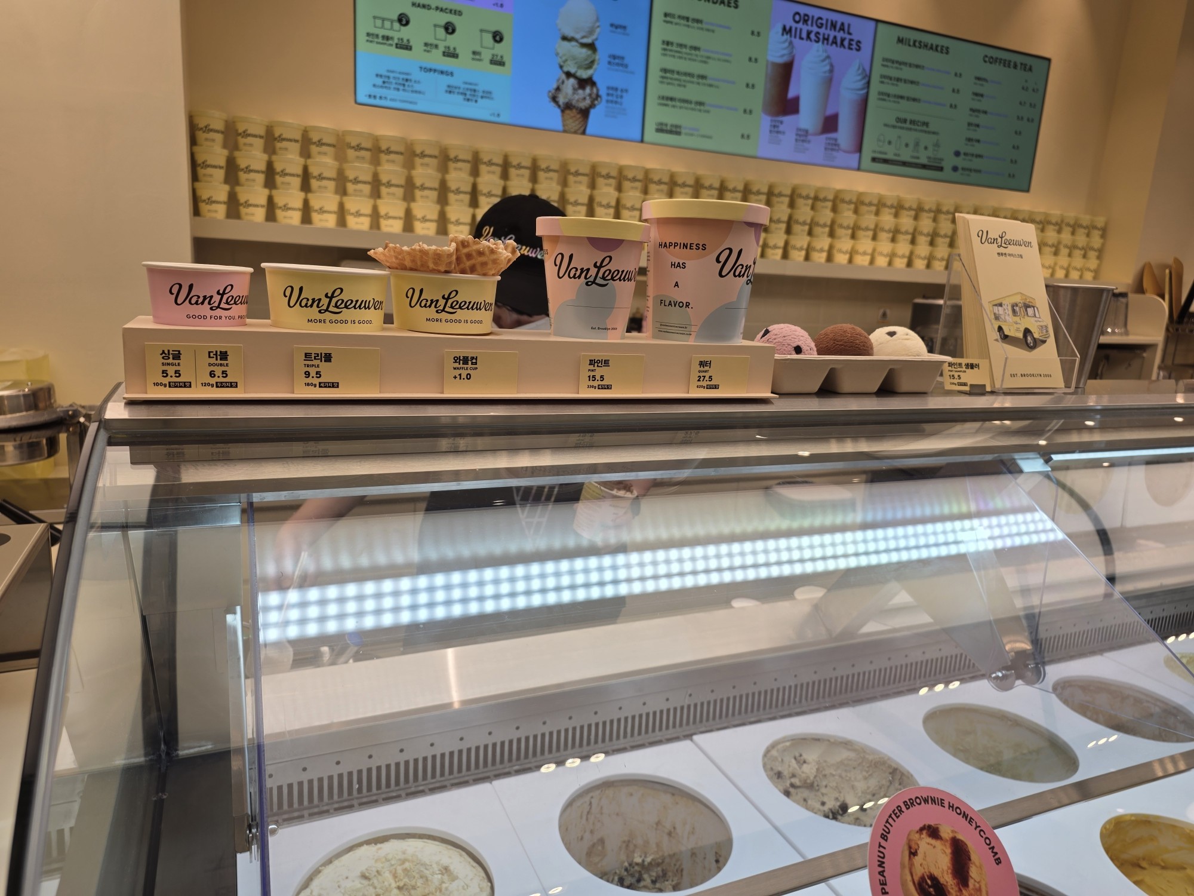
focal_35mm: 23
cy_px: 448
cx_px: 597
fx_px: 793
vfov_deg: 58.9
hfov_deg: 73.9
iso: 16
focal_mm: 6.3
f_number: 1.7
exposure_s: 1/120
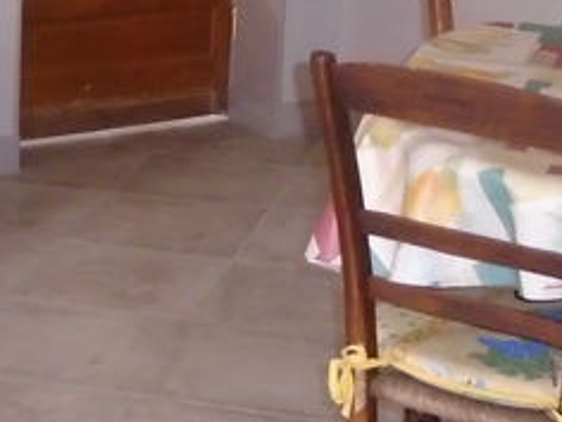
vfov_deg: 13.2
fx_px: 1786
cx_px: 181
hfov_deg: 17.8
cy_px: -19
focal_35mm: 110
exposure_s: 1/30
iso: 400
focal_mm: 4.6
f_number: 3.2
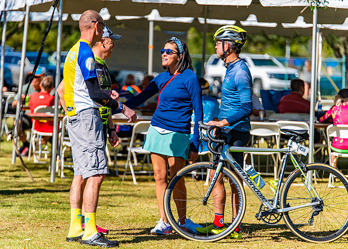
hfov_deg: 10.5
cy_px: 125
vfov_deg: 7.5
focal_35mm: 192
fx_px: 1895
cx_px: 168
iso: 100
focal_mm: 175
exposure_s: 1/1000
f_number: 2.8
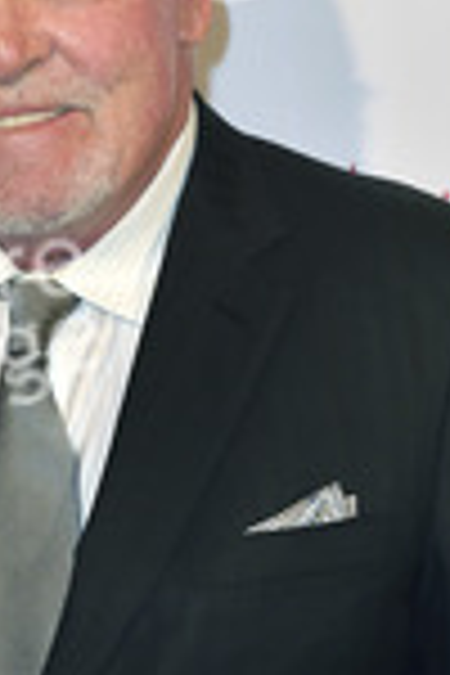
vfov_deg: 11.6
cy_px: 572
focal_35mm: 176
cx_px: 2
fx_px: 3300
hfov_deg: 7.8
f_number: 4.5
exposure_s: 1/320
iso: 400
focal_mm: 66
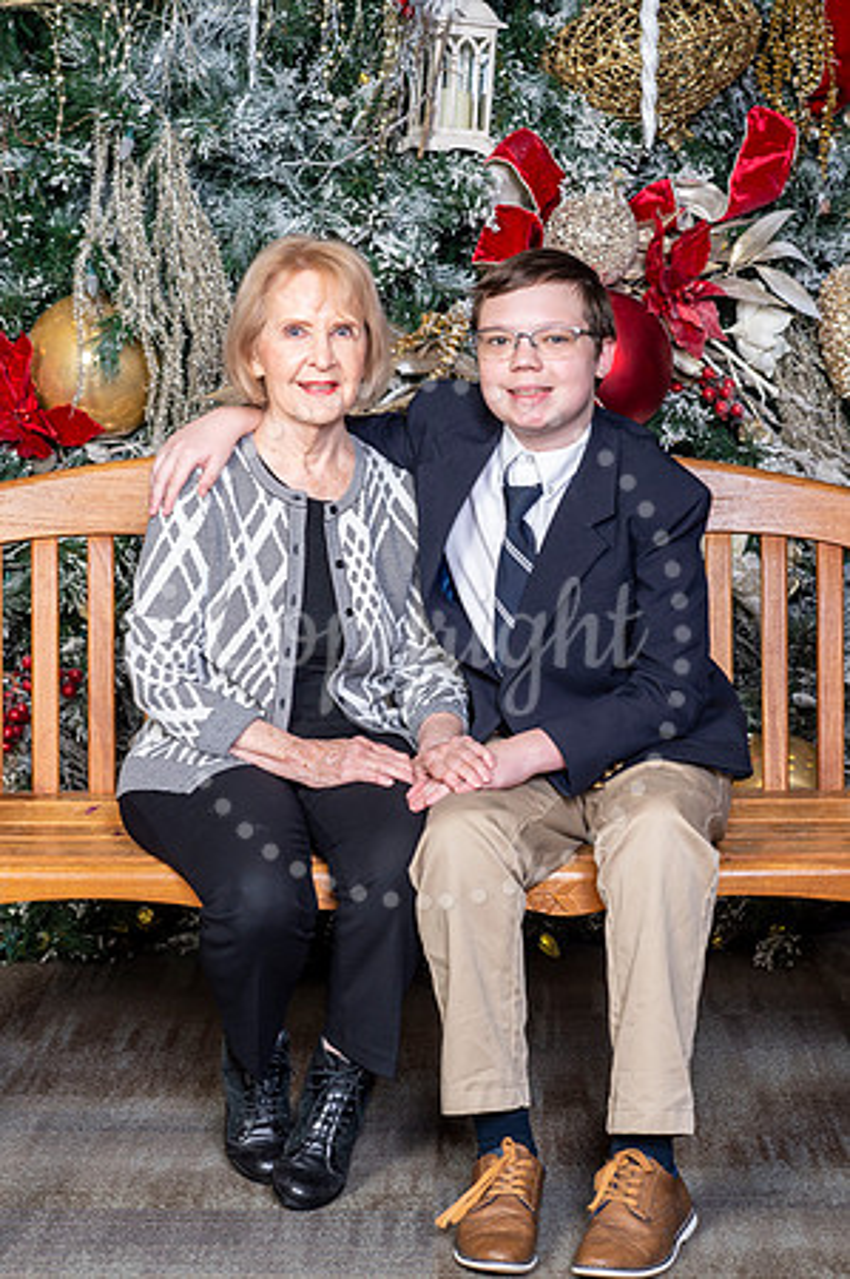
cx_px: 425
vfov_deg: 23.9
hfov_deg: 16.0
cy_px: 640
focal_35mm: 85
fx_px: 3017
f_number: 8
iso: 400
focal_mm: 85
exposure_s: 1/125
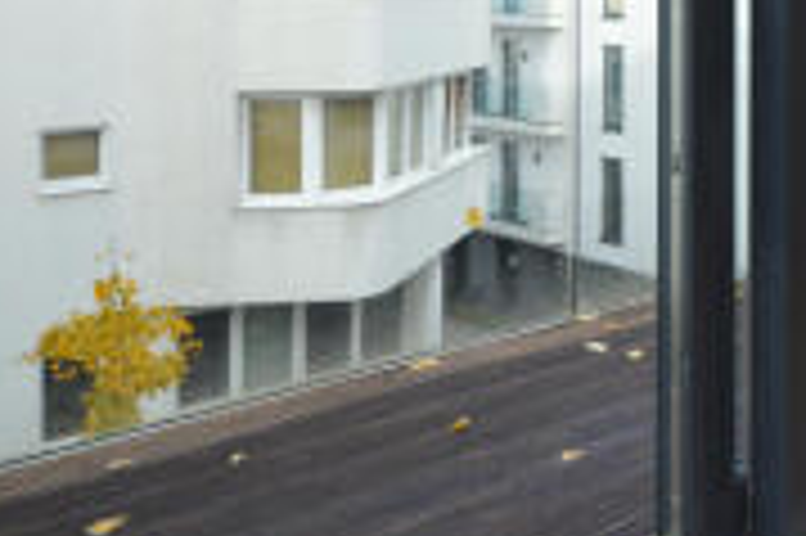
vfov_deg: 26.4
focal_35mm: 48
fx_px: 1074
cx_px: 986
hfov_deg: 33.0
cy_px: -16
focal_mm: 12
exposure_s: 1/125
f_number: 5.6
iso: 200
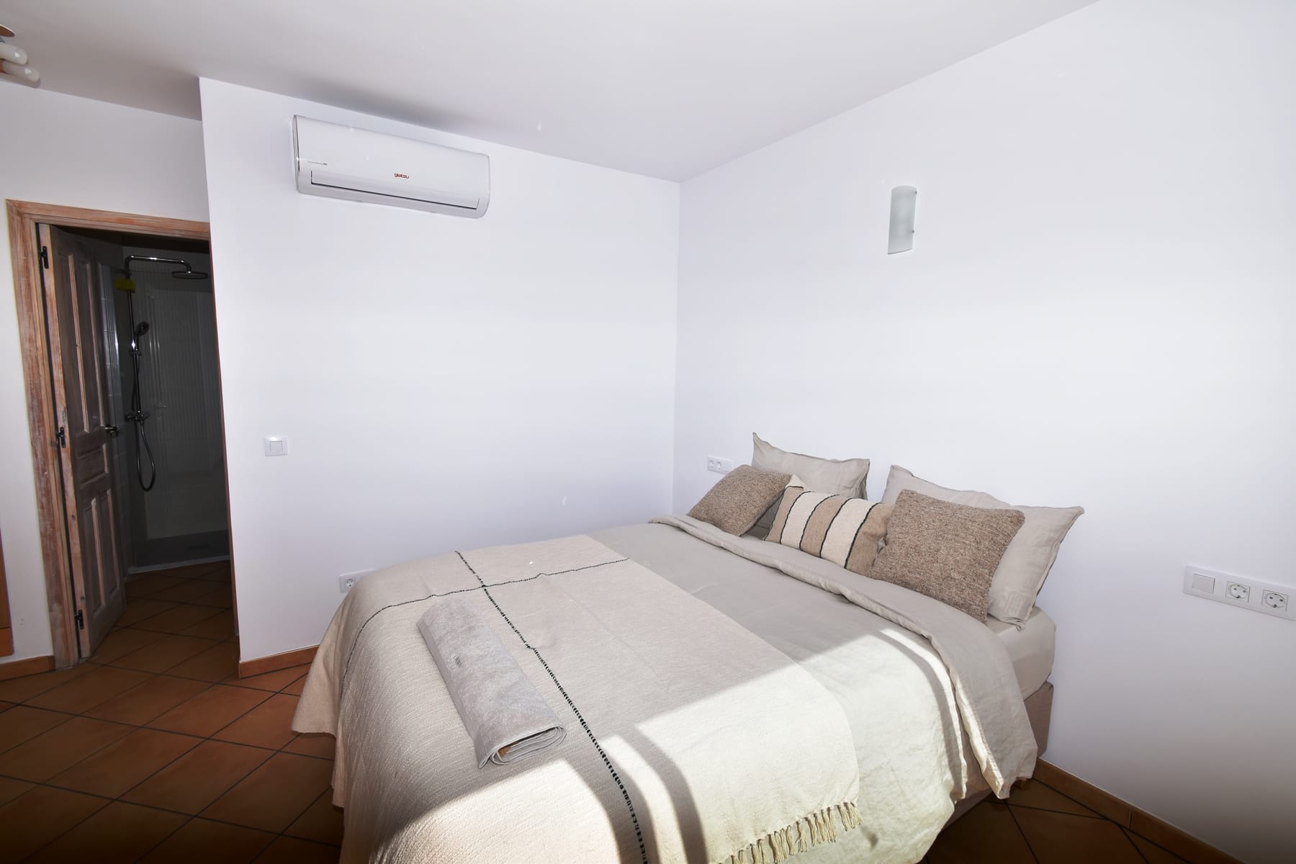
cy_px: 432
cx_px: 648
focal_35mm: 15
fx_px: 540
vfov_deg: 77.3
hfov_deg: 100.4
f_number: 9
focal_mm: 10
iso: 100
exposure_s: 1/320
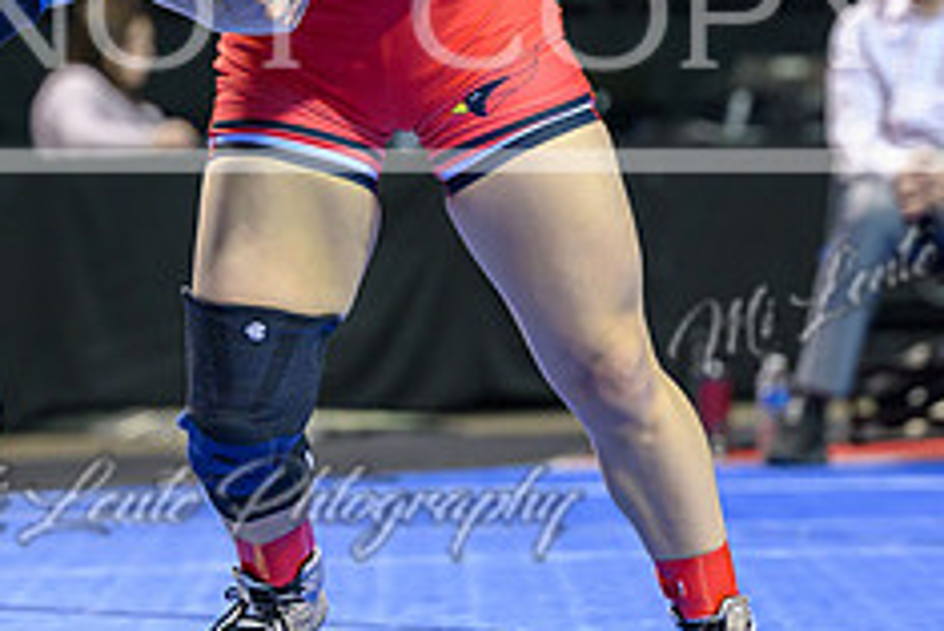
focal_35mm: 293
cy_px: -46
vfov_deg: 4.7
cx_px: 295
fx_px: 7688
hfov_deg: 7.0
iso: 2500
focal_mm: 100
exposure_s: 1/800
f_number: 2.8
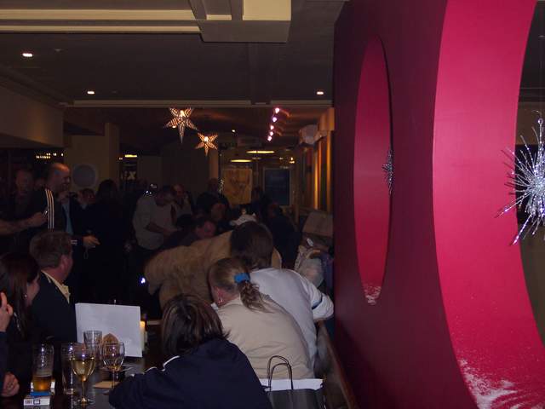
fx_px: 803
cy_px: 204
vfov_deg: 28.6
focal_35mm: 51
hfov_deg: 37.5
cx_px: 272
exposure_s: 1/30
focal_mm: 10.7
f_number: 3.4
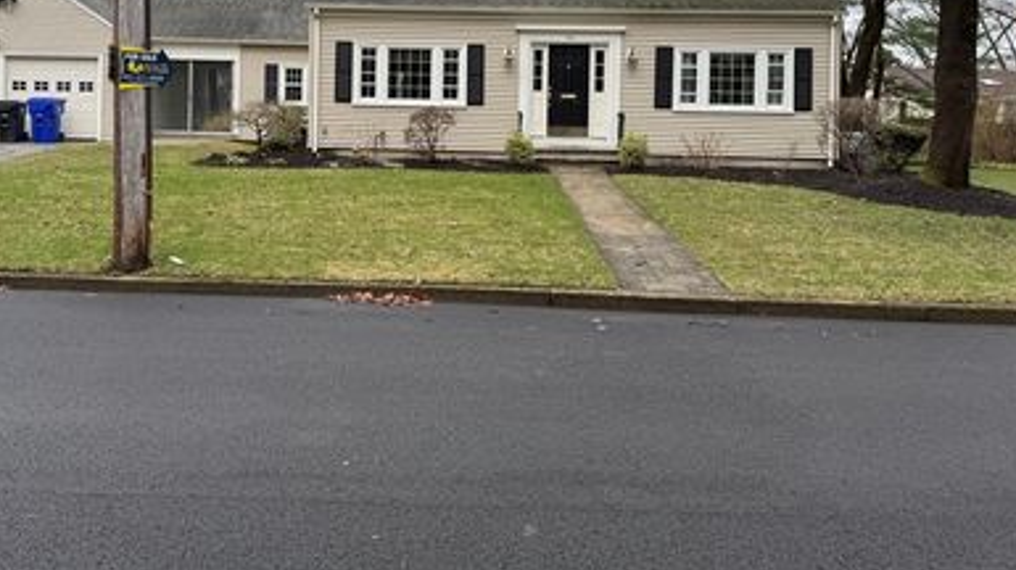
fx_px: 915
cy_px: 120
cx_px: 441
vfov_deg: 33.6
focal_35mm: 34
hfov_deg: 57.9
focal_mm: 6.76
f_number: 1.78
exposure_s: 1/1174
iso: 80
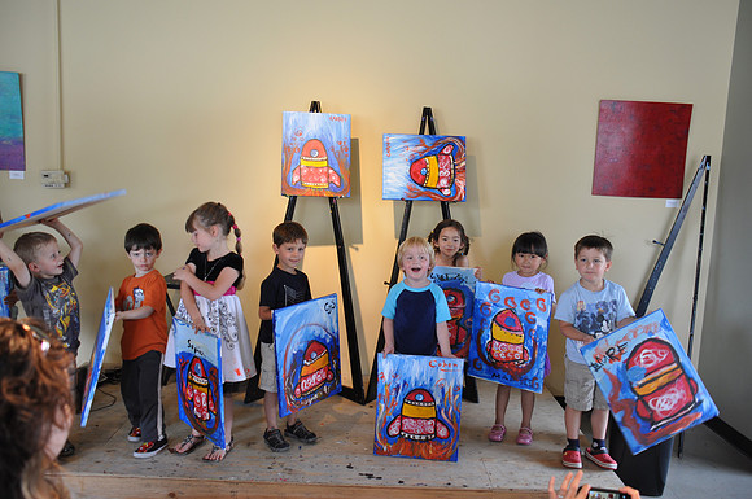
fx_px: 657
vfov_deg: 41.6
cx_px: 376
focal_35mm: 32
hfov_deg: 59.6
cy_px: 250
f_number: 3.8
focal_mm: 21
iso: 320
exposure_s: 1/25
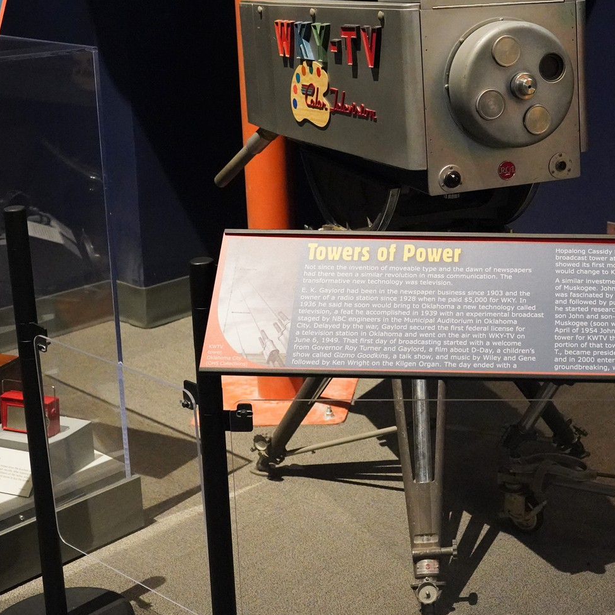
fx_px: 1126
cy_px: 208
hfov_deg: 29.5
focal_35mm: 56
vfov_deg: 30.3
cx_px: 531
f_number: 5
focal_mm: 32
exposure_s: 1/100
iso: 10000
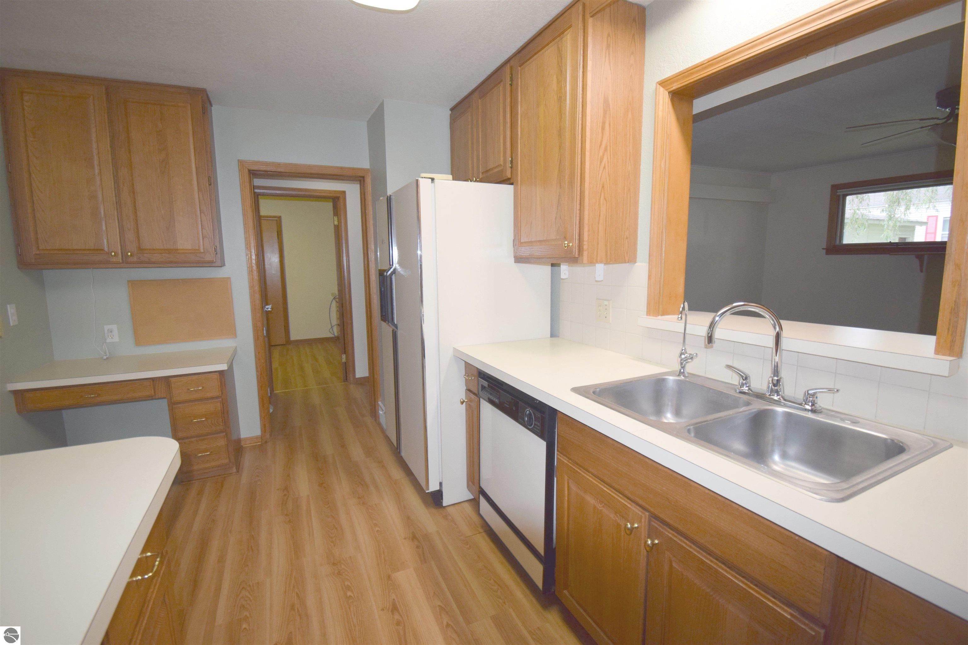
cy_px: 322
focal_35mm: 15
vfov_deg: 77.3
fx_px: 403
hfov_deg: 100.4
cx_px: 484
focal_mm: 10
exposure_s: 1/80
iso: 800
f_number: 4.5
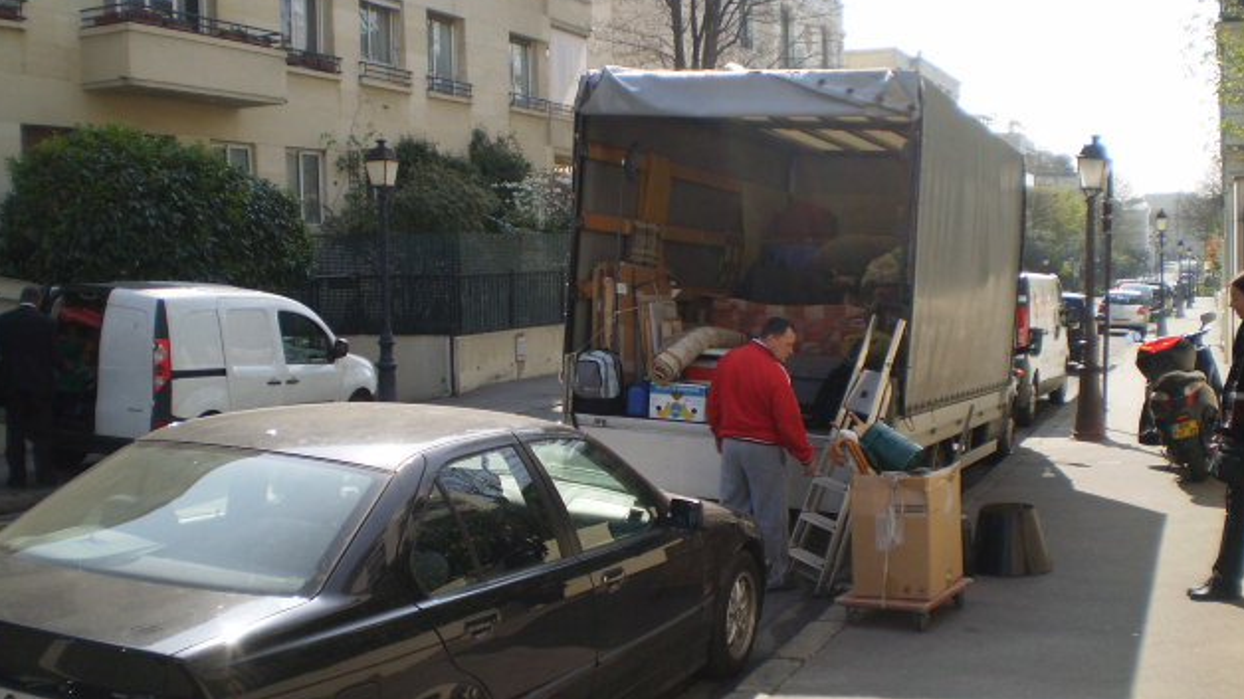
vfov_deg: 29.7
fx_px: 1319
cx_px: 622
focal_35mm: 40
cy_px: 382
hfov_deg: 50.5
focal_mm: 6.3
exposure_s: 1/640
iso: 64
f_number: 3.1
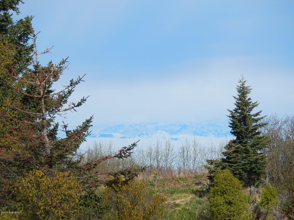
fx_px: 4187
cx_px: 147
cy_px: 110
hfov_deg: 4.0
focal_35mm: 493
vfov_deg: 3.0
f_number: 5.8
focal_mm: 88.6
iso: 125
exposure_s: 1/800
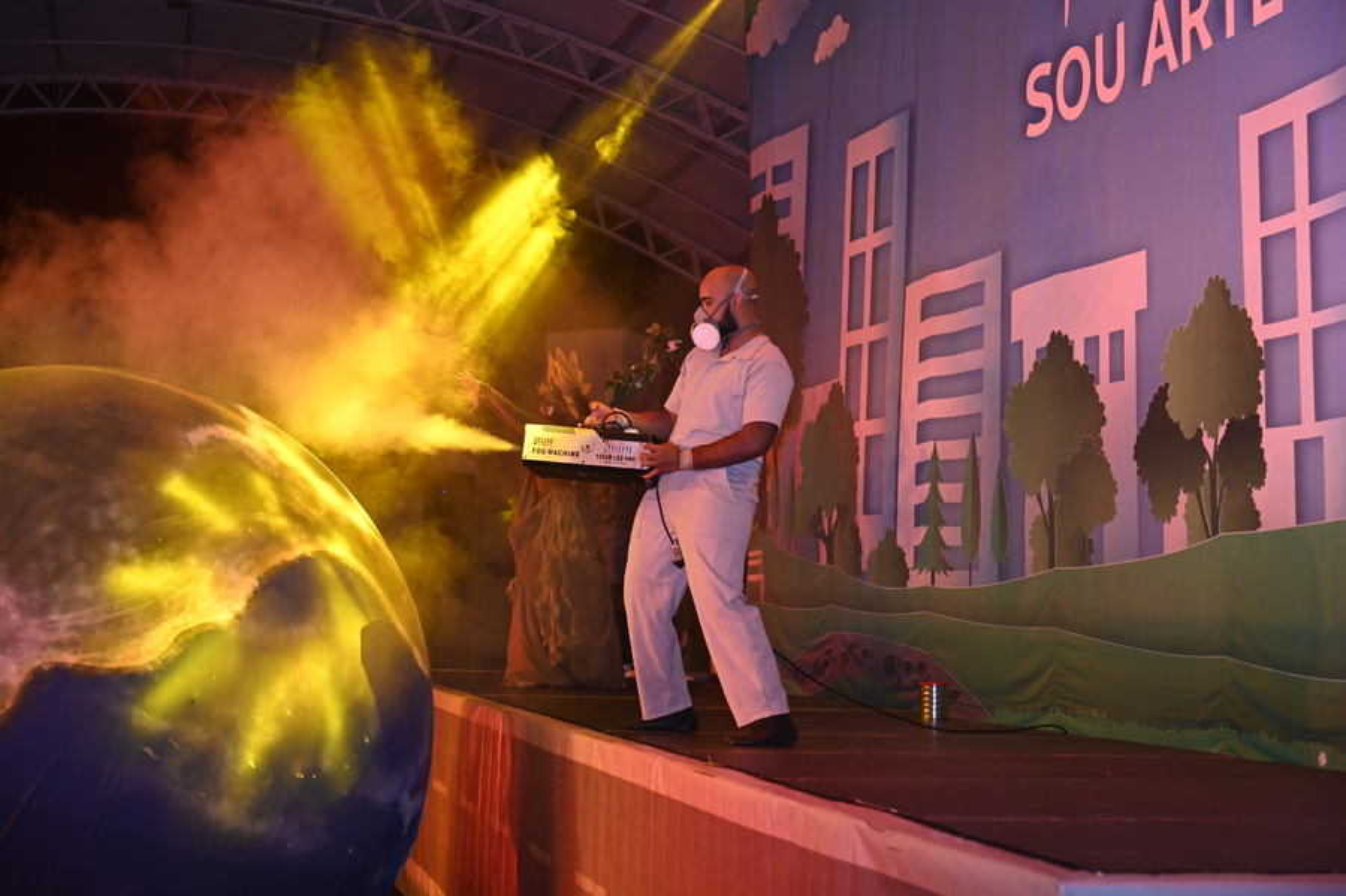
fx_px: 1943
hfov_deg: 38.2
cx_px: 673
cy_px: 448
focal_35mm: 52
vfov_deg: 26.0
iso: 1600
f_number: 4
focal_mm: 52
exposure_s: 1/100
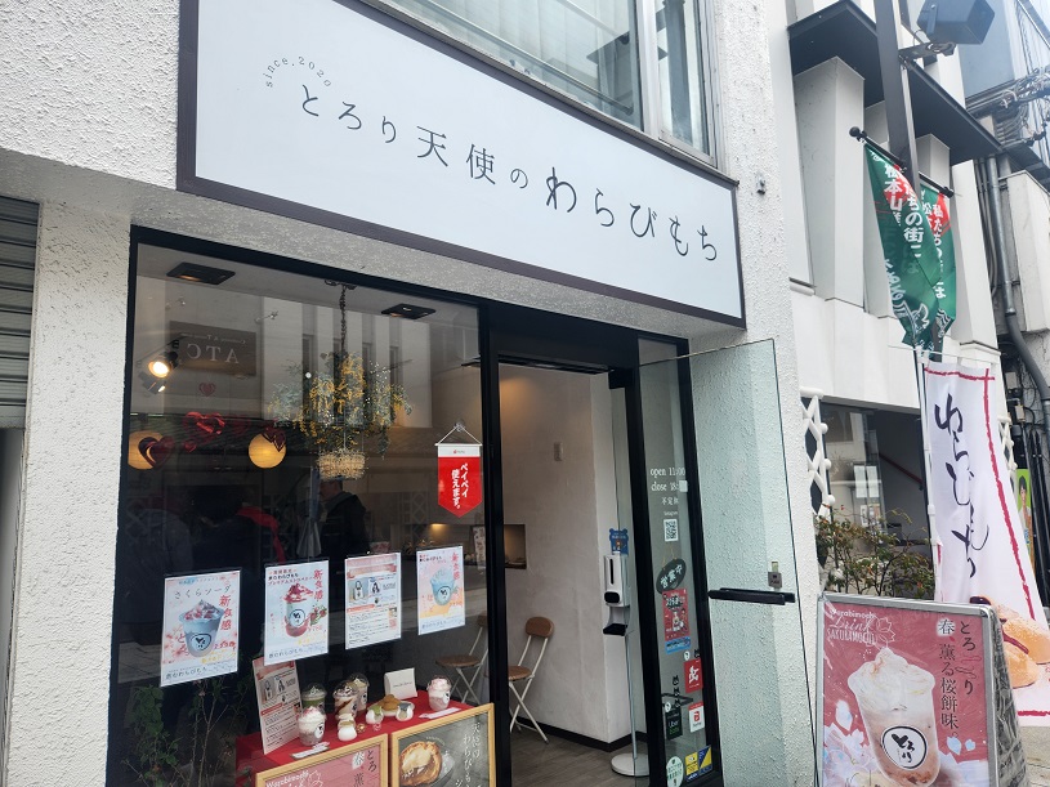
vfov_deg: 58.9
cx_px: 525
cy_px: 394
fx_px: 698
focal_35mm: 23
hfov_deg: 73.9
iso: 20
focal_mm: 5.4
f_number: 1.8
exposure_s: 1/450
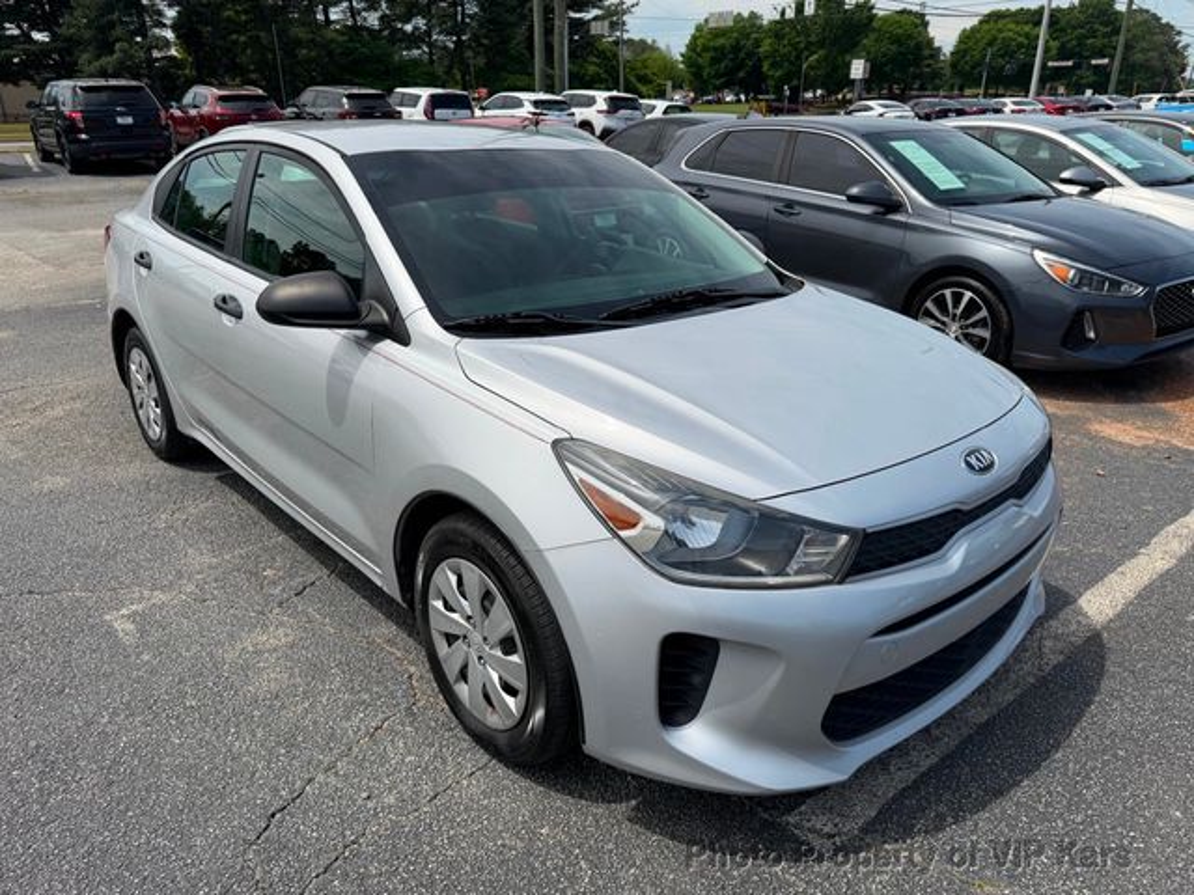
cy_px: 448
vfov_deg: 56.8
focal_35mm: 24
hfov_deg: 71.6
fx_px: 828
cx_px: 597
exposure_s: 1/5714
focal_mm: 6.76
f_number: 1.78
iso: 80
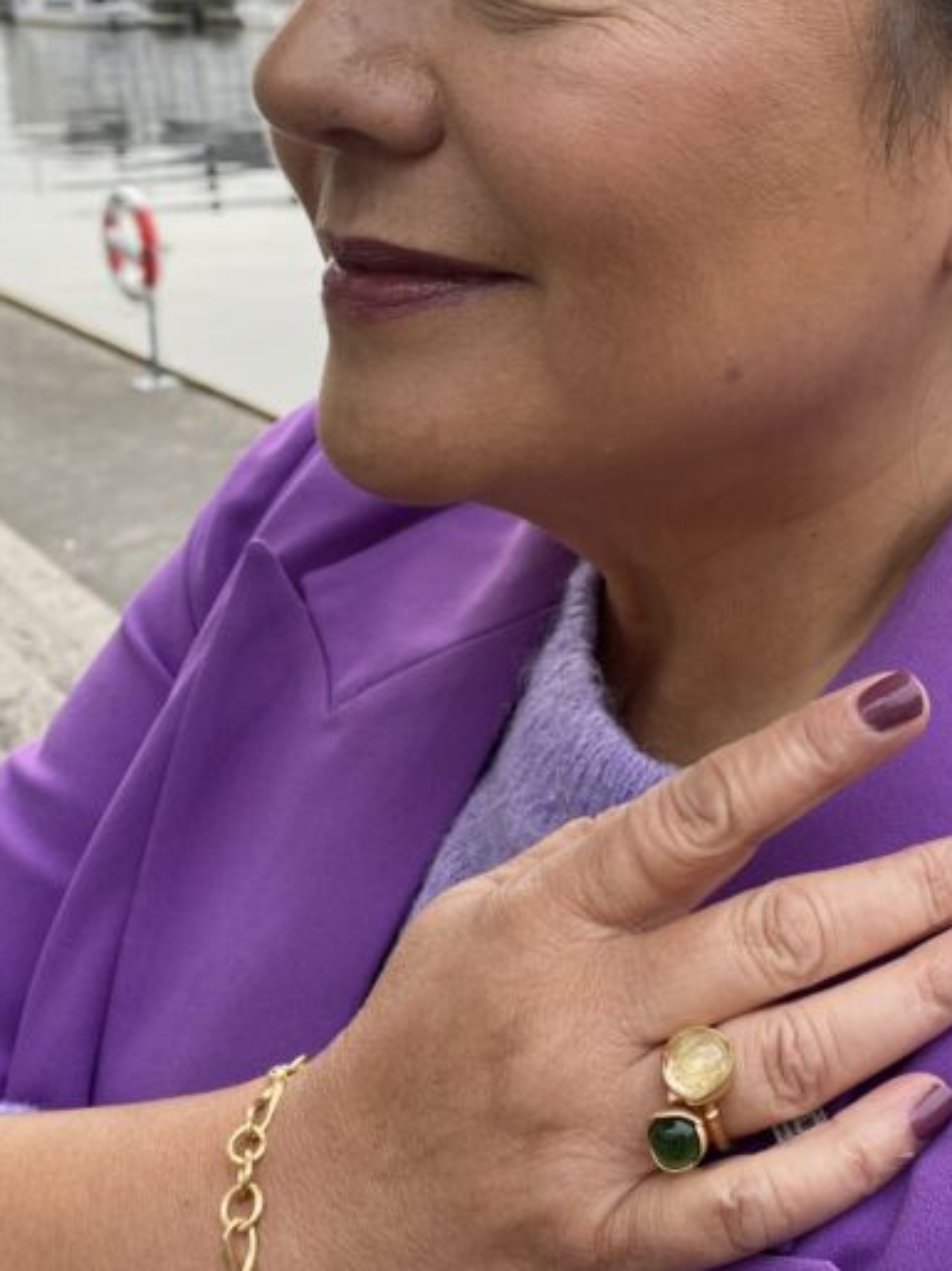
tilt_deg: -16.4
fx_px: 1615
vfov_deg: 42.6
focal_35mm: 44
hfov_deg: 32.3
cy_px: 466
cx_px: 700
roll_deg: -0.7
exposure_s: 1/122
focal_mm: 4.25
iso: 32
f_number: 1.8
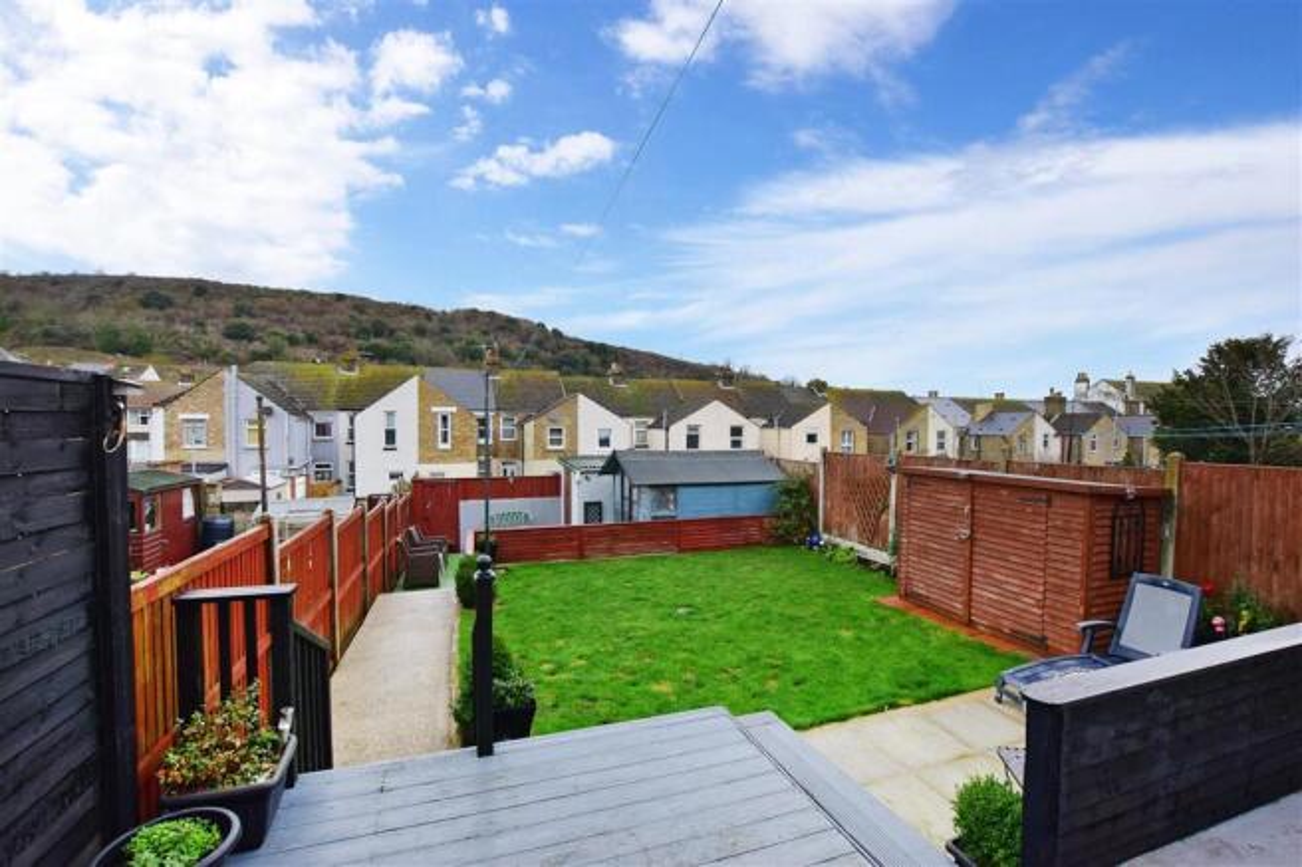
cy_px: 434
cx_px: 651
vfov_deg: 77.3
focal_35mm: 15
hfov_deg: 100.4
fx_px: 542
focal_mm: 10
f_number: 10
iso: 400
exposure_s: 1/100
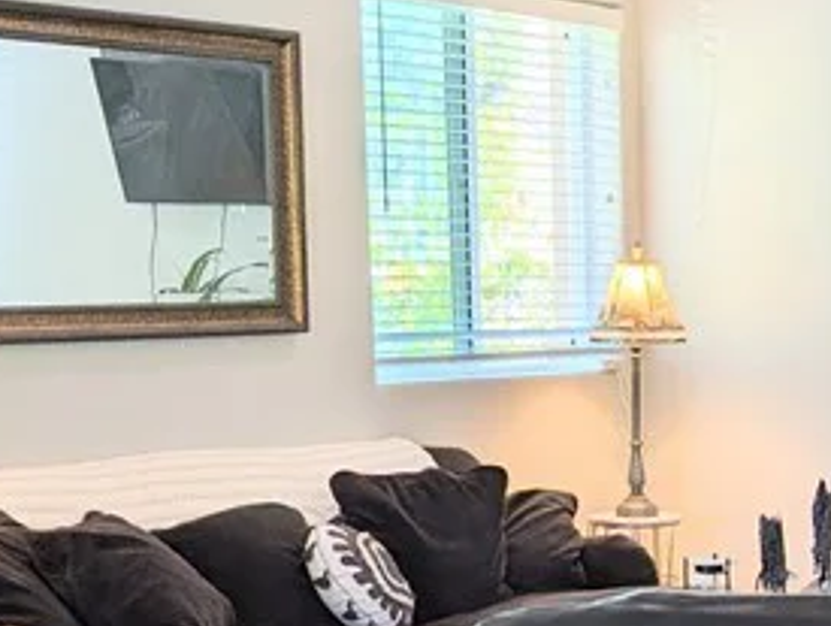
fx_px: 2139
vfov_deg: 16.3
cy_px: 614
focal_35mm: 89
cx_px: 748
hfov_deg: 21.5
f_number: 1.68
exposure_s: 1/60
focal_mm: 6.9
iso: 23
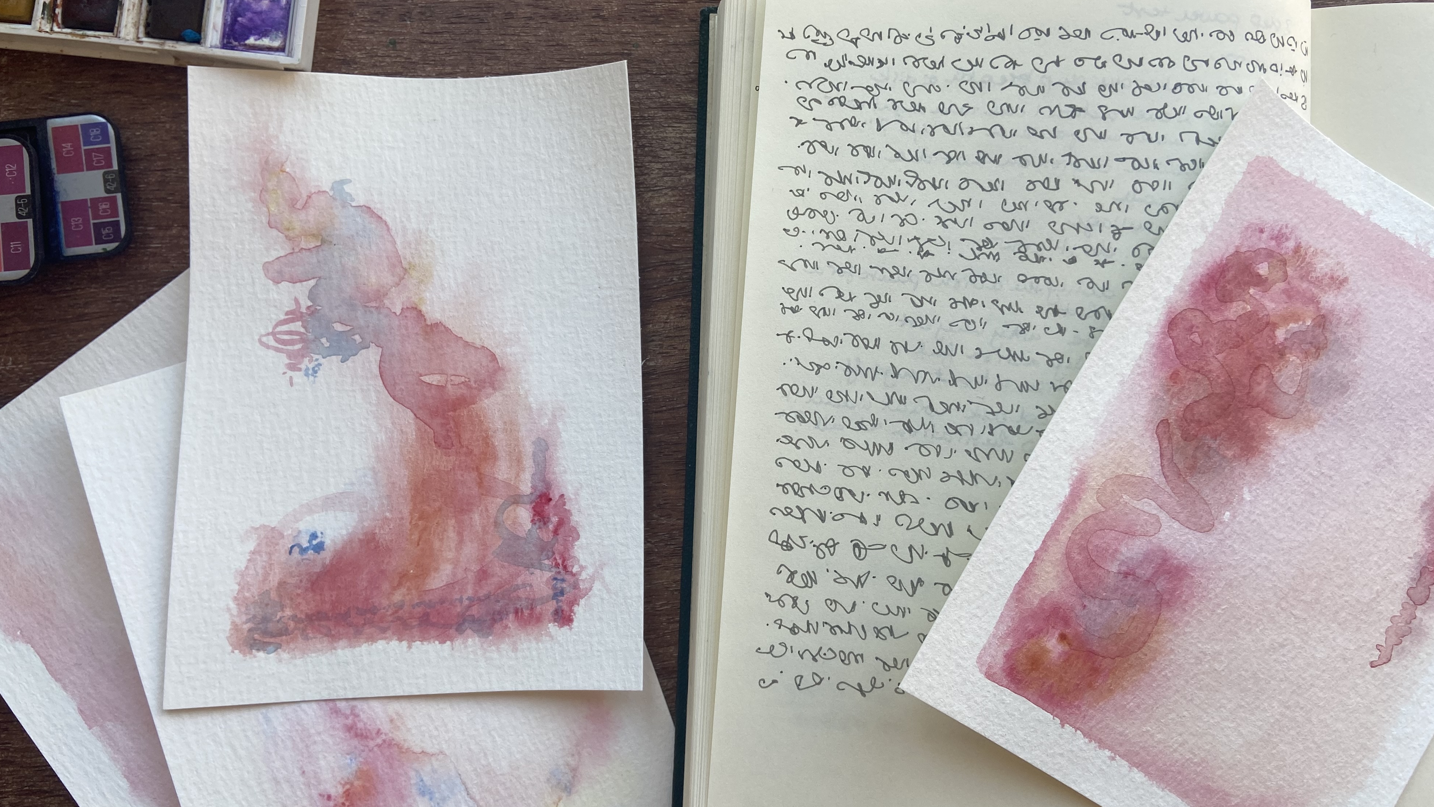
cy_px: 381
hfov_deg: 66.1
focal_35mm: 29
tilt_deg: -87.6
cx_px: 709
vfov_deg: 40.2
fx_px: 1103
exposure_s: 1/171
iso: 32
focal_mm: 4.25
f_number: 1.8
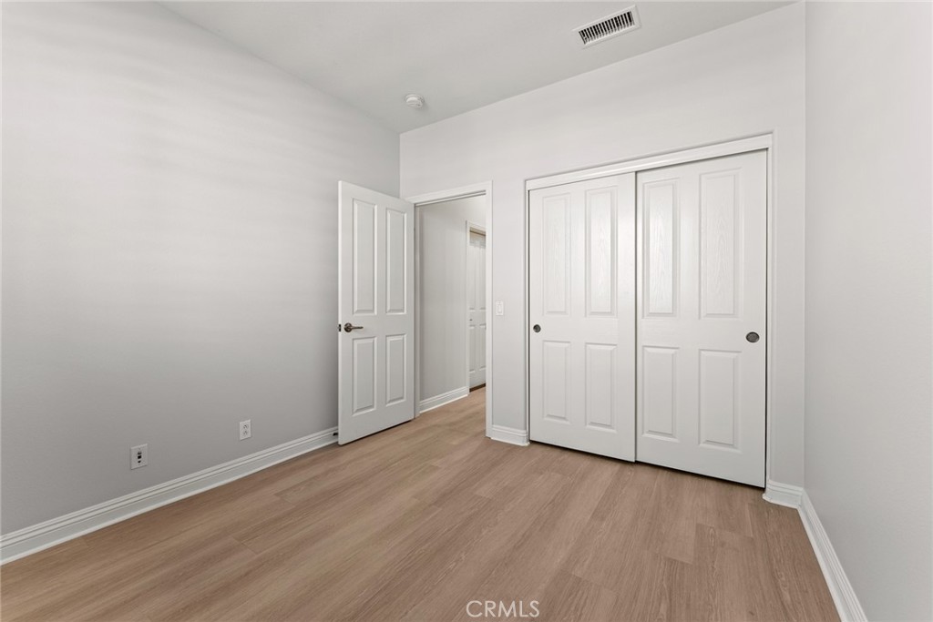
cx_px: 466
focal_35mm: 14
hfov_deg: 104.2
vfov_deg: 81.2
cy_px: 311
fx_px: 363
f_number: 6.3
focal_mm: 14
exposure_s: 1/6
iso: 320
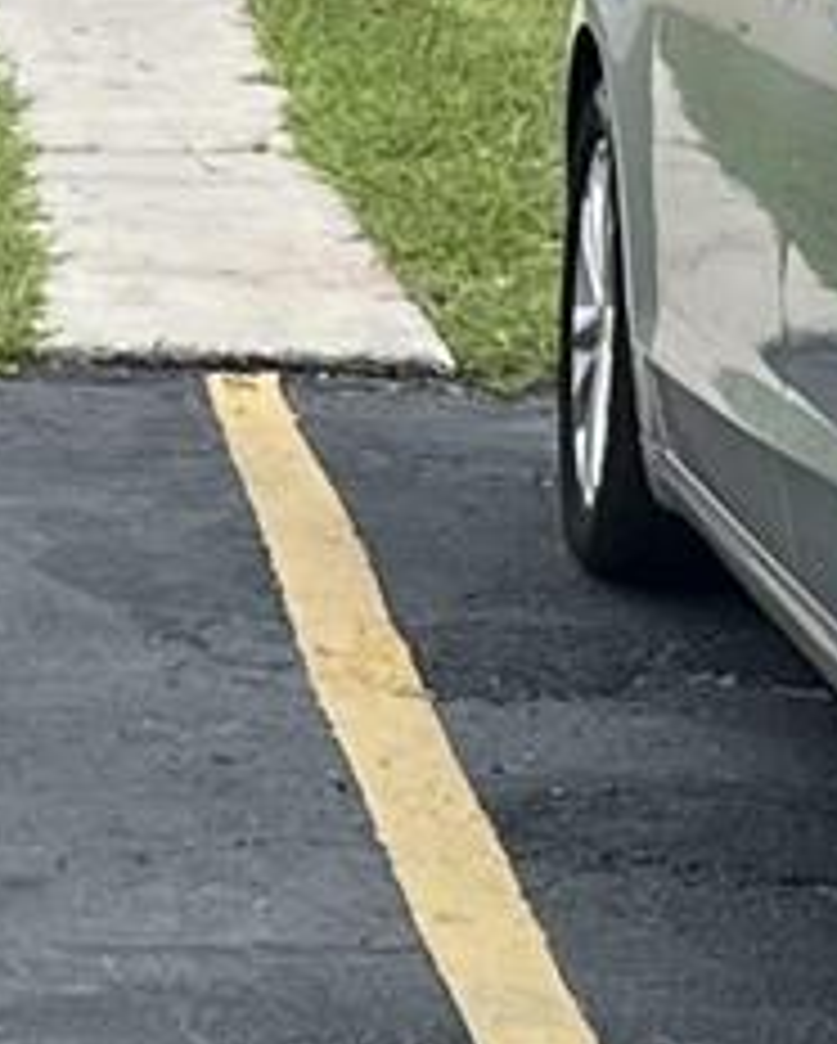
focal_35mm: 131
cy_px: -450
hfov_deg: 11.0
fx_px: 4051
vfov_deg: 13.9
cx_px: -675
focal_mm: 5.1
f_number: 1.6
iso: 50
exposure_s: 1/1992
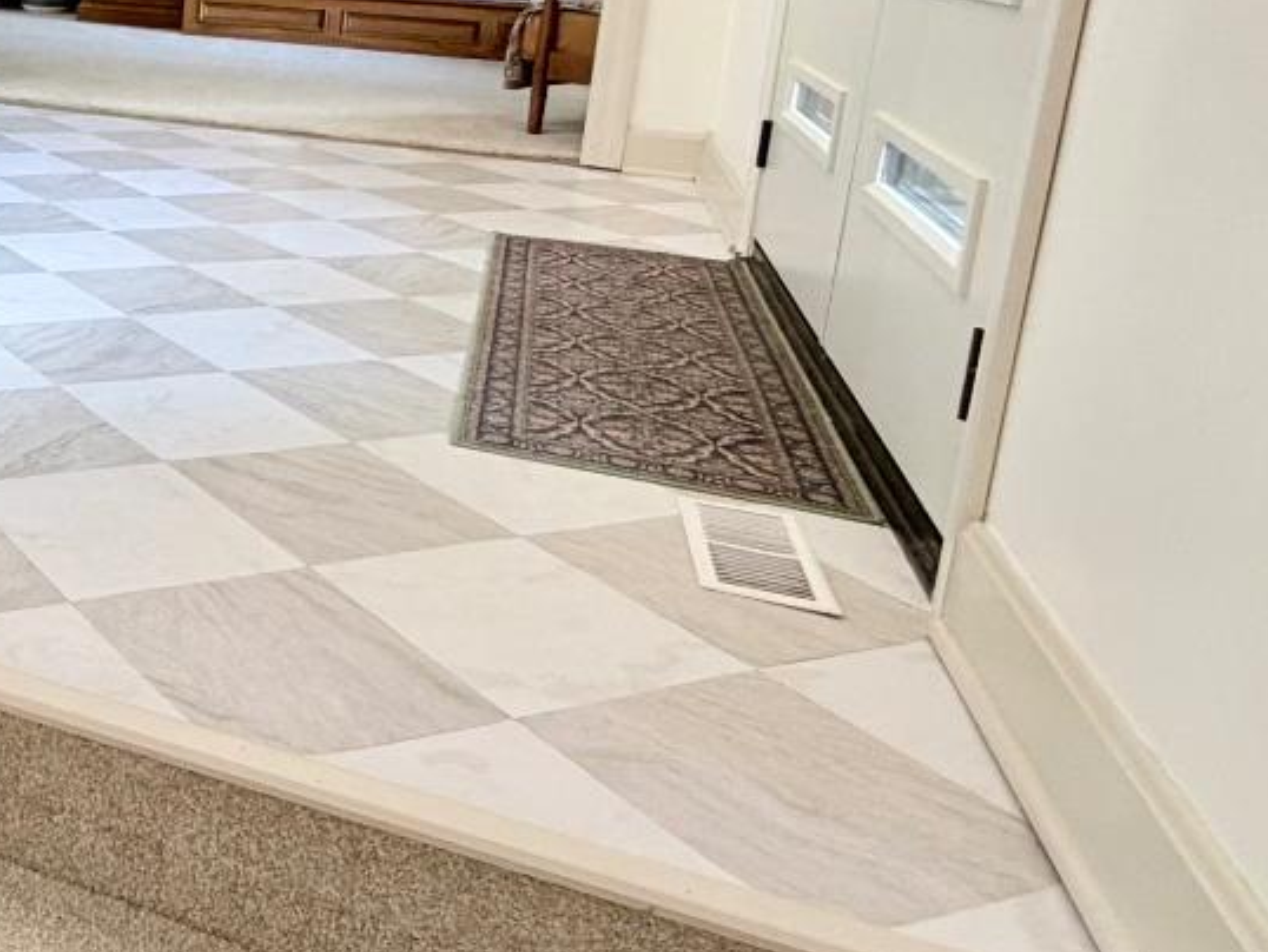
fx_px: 1429
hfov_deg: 38.0
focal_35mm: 39
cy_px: 145
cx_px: -189
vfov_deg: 35.2
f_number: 2.2
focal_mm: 2.22
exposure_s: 1/60
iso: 250
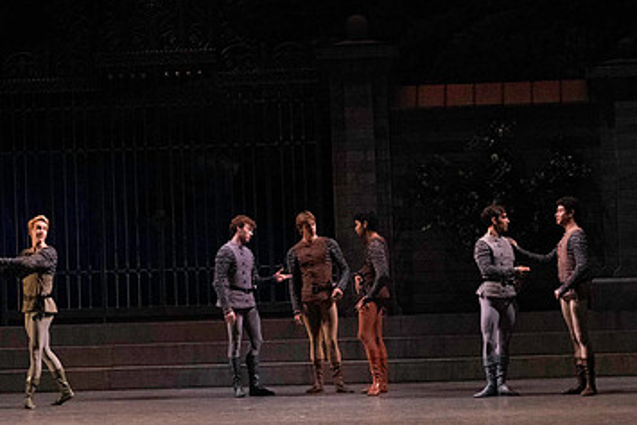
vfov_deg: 8.6
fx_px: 2832
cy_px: 110
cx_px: 233
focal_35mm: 160
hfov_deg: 12.8
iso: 20000
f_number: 10
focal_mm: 98
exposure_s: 1/400
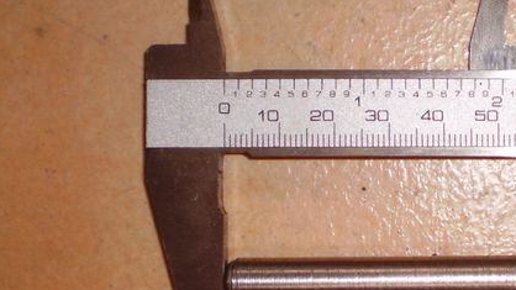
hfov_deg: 27.0
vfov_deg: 16.1
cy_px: 183
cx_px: 493
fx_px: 1026
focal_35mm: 75
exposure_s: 1/30
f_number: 3.1
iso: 64
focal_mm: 6.3
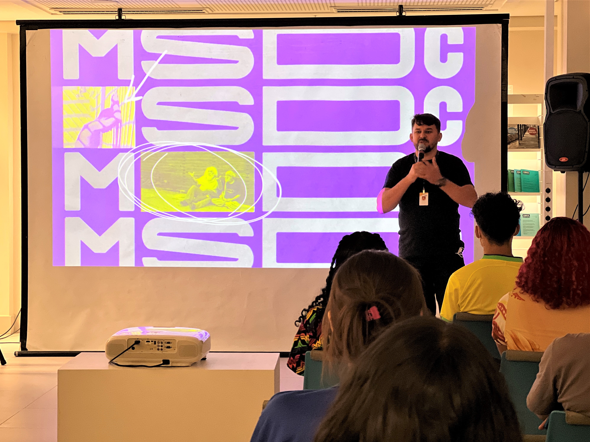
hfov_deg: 25.0
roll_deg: +0.3
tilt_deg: -2.5
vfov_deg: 18.9
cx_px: 291
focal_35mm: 78
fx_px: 1329
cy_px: 224
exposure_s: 1/40
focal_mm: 9
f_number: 2.8
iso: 320
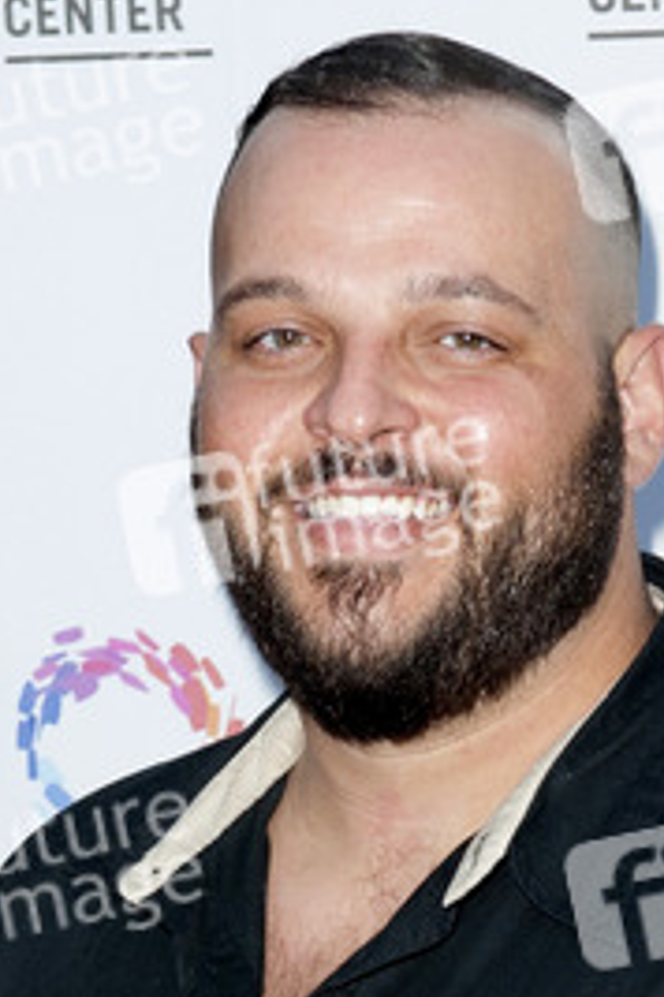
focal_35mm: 87
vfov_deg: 23.2
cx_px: 420
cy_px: 695
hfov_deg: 15.7
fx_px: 2407
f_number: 5
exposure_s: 1/320
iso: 400
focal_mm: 58
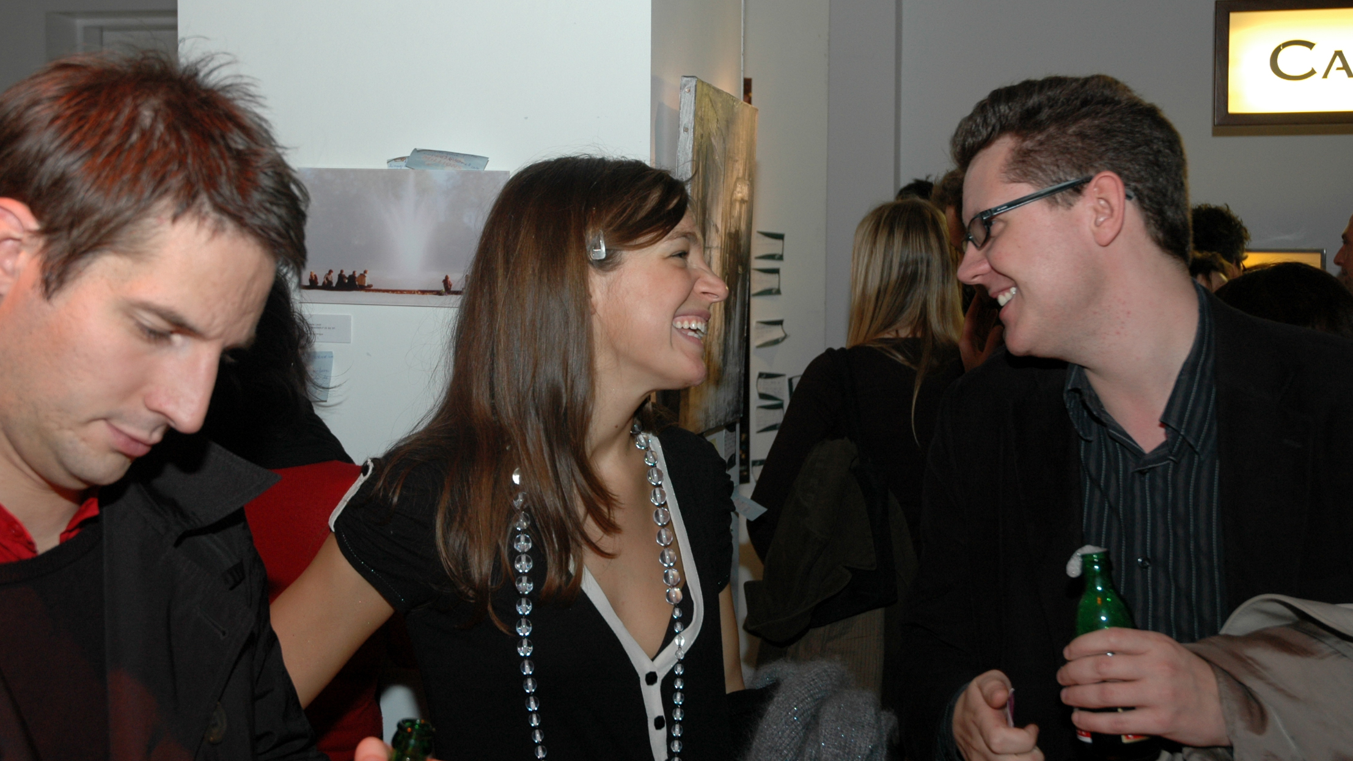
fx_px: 1937
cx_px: 672
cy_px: 320
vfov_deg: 22.2
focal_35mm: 54
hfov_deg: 38.5
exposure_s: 1/60
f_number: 5
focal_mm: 34
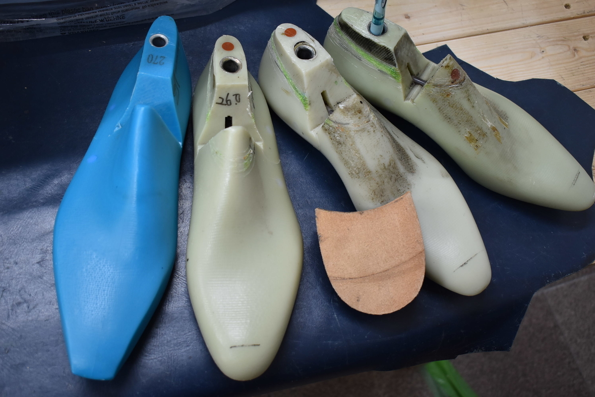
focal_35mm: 42
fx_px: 695
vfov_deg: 31.9
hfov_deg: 46.4
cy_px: 198
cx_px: 298
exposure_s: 1/60
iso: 640
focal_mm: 28
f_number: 4.2
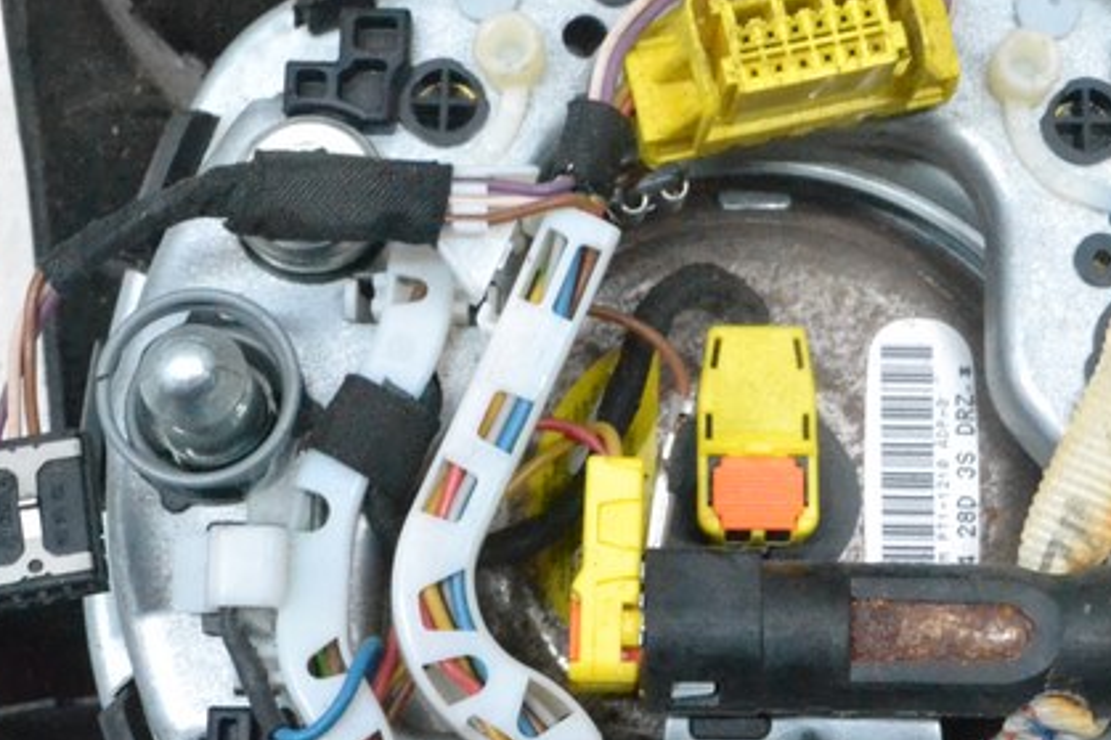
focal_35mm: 88
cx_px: 766
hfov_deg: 23.0
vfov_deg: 15.5
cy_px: 471
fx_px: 2715
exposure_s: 1/125
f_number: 10
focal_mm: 24
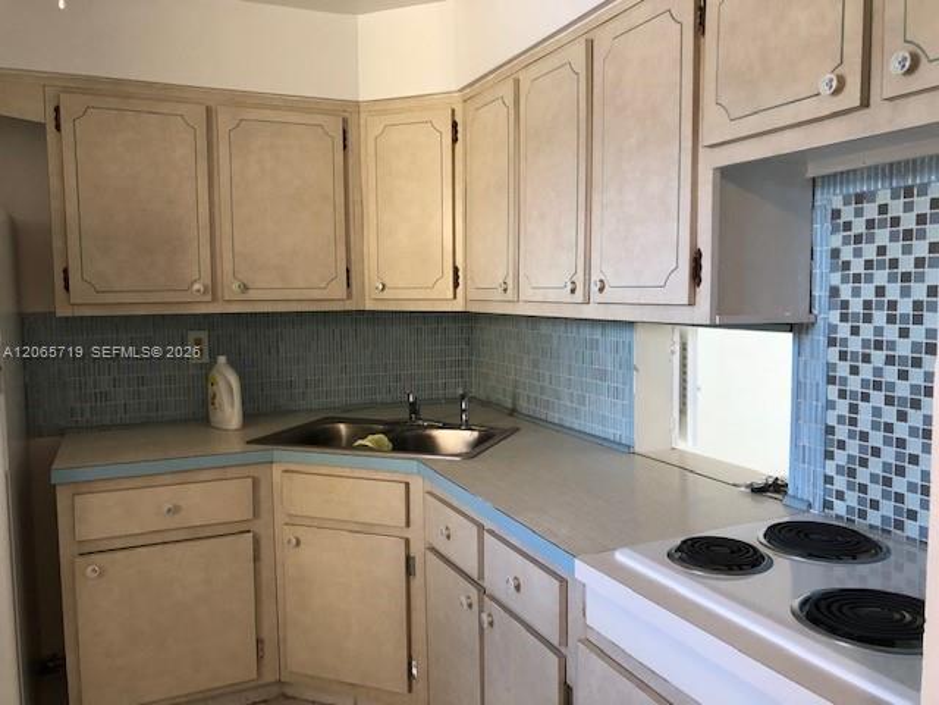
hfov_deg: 63.4
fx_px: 760
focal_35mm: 28
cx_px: 470
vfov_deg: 49.7
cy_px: 352
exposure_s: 1/15
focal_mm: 3.99
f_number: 1.8
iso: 50
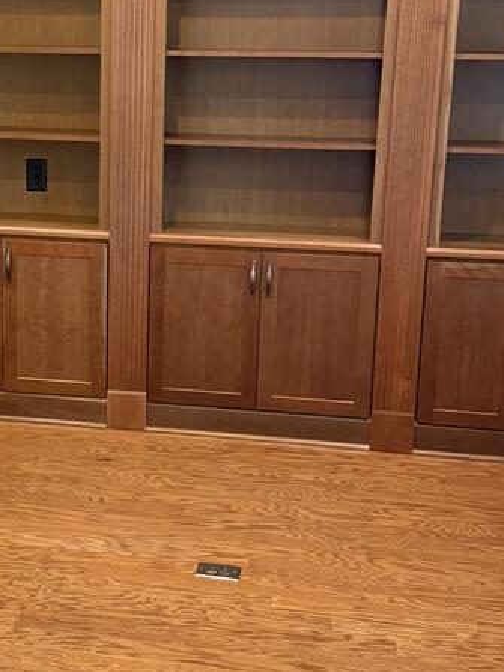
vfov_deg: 33.1
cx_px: 116
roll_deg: -1.7
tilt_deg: -12.8
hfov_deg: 24.9
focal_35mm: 58
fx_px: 1126
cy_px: 266
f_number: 1.78
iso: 500
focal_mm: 6.76
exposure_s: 1/60
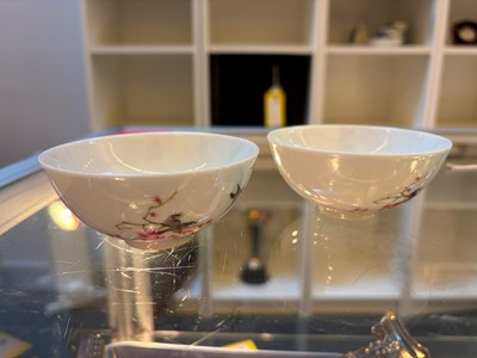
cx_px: 238
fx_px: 358
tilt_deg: -14.4
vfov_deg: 53.1
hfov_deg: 67.3
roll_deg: +0.2
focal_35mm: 26
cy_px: 179
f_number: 1.6
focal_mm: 5.96
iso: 80
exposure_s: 1/50
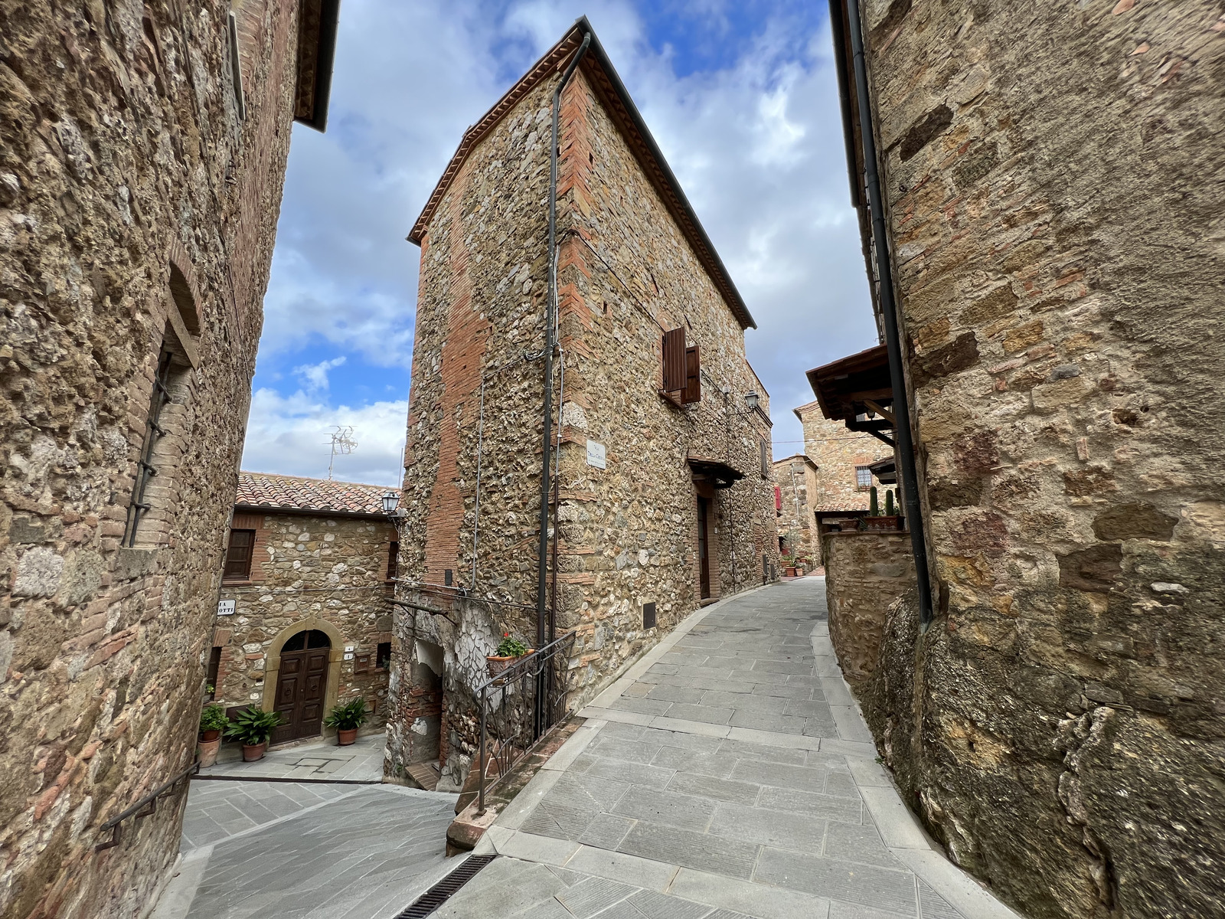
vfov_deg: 89.9
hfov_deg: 106.2
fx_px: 460
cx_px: 612
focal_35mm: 13
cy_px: 460
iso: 32
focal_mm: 1.57
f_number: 1.8
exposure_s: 1/436
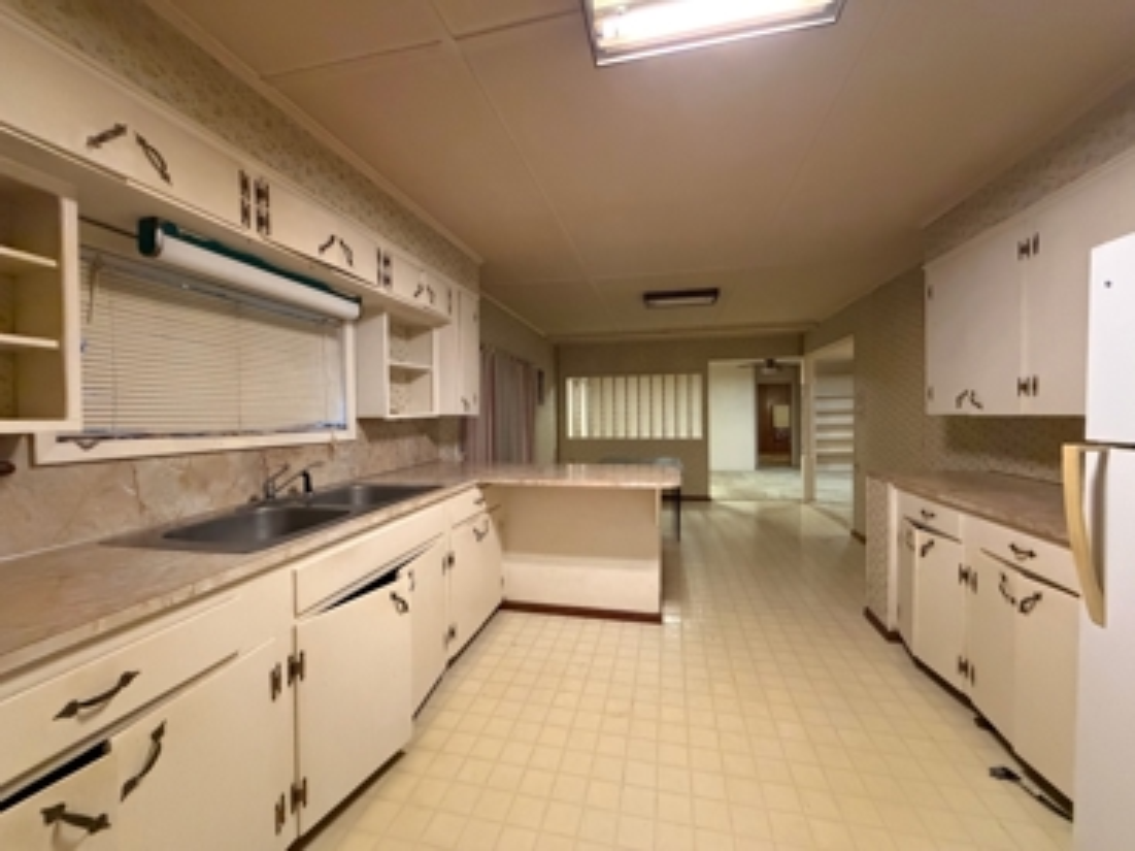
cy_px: 426
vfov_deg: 85.6
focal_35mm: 14
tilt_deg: -1.1
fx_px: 459
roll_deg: +0.3
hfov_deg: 102.1
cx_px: 568
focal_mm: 2.22
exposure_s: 1/60
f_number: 2.2
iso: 1000
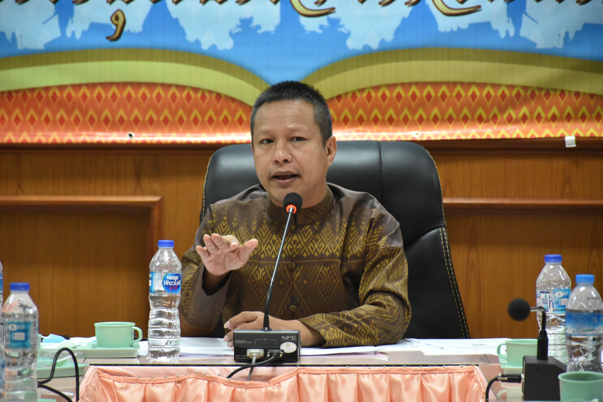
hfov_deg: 9.8
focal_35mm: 210
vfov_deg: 6.5
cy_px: 201
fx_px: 3517
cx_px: 302
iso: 3200
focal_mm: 140
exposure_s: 1/100
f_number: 5.6
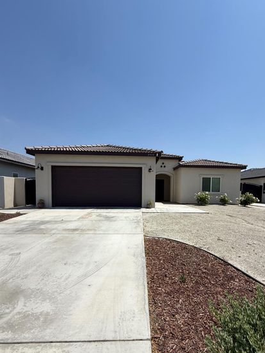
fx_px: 173
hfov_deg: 74.4
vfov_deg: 90.3
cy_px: 204
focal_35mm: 17
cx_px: 150
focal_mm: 2.22
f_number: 2.2
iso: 50
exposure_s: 1/2611
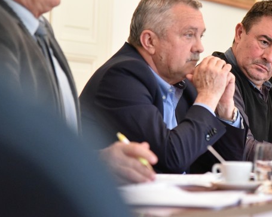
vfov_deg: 7.6
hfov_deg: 9.5
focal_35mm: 203
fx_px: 1634
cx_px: 194
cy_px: 71
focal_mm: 120
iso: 10000
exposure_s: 1/200
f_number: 4
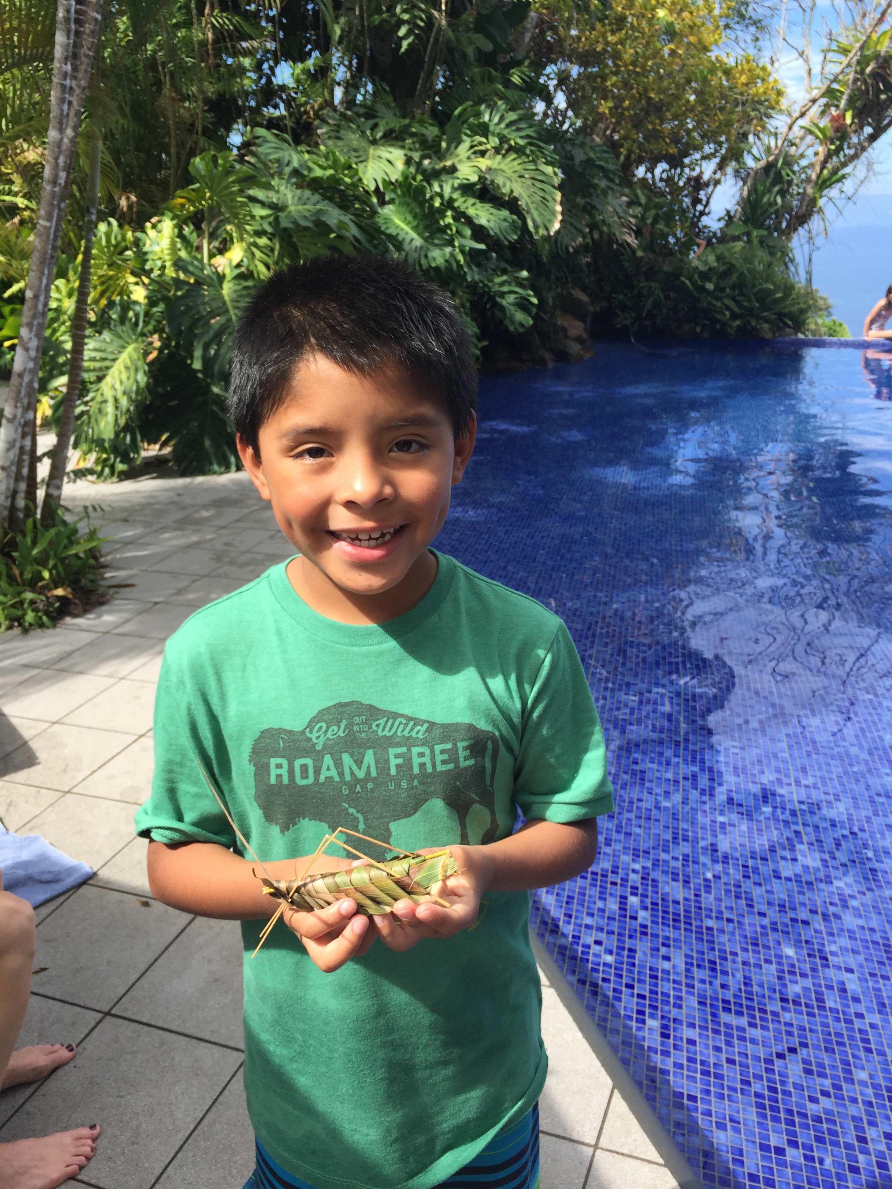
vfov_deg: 61.7
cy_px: 594
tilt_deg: -19.4
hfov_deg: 48.2
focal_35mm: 29
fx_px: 996
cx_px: 446
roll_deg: +2.5
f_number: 2.2
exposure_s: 1/989
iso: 32
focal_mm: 4.15
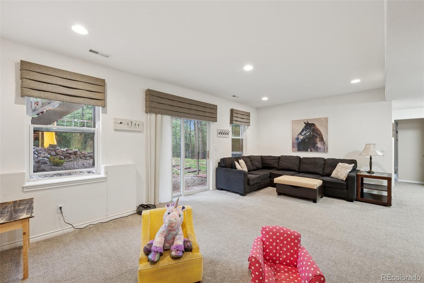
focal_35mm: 15
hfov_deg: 100.4
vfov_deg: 77.3
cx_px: 212
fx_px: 177
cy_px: 142
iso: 800
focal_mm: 15
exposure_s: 1/4
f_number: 11
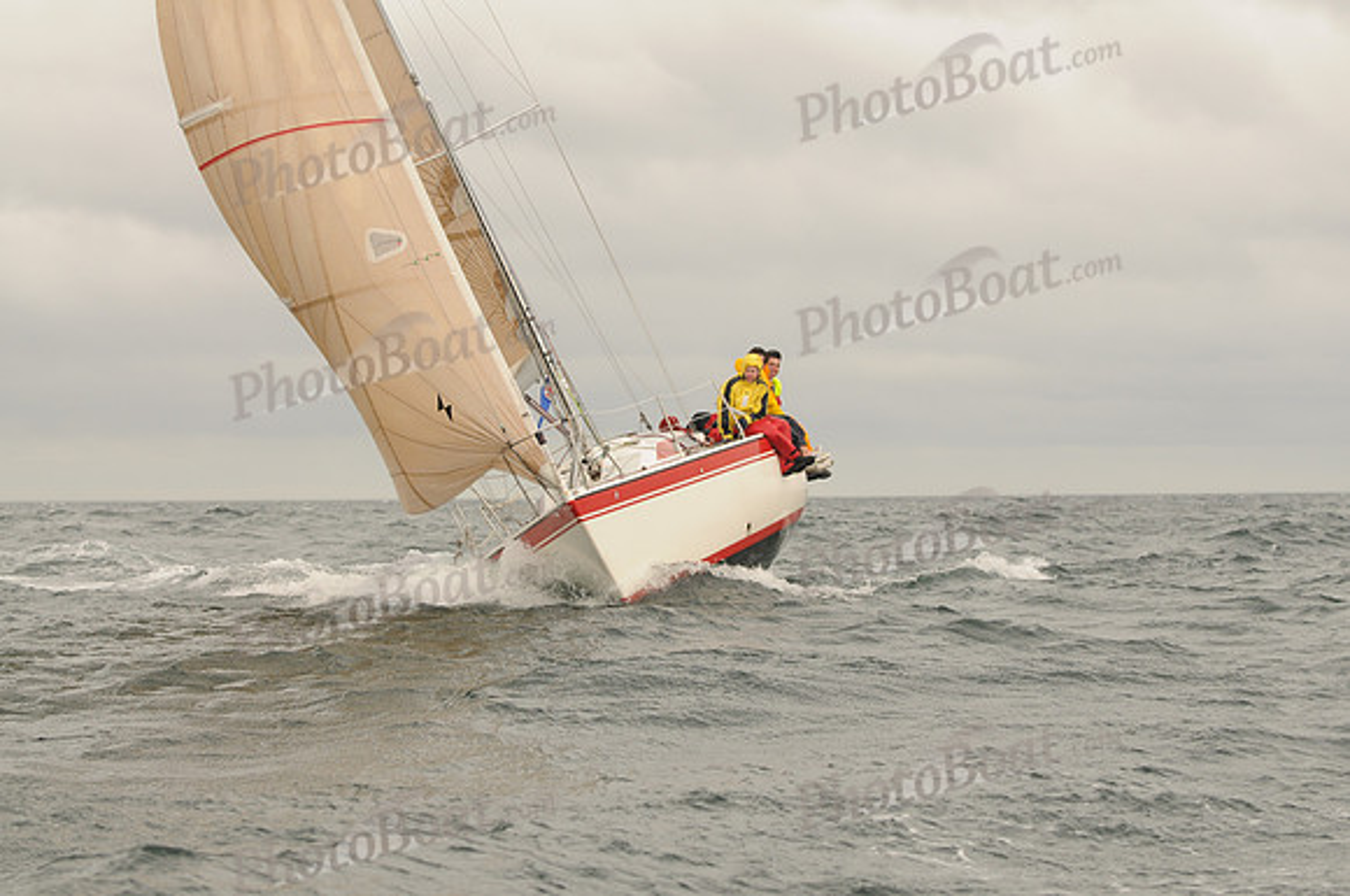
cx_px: 675
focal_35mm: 105
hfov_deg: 19.5
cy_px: 448
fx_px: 3932
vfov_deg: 13.0
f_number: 4.5
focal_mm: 70
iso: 200
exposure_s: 1/1000
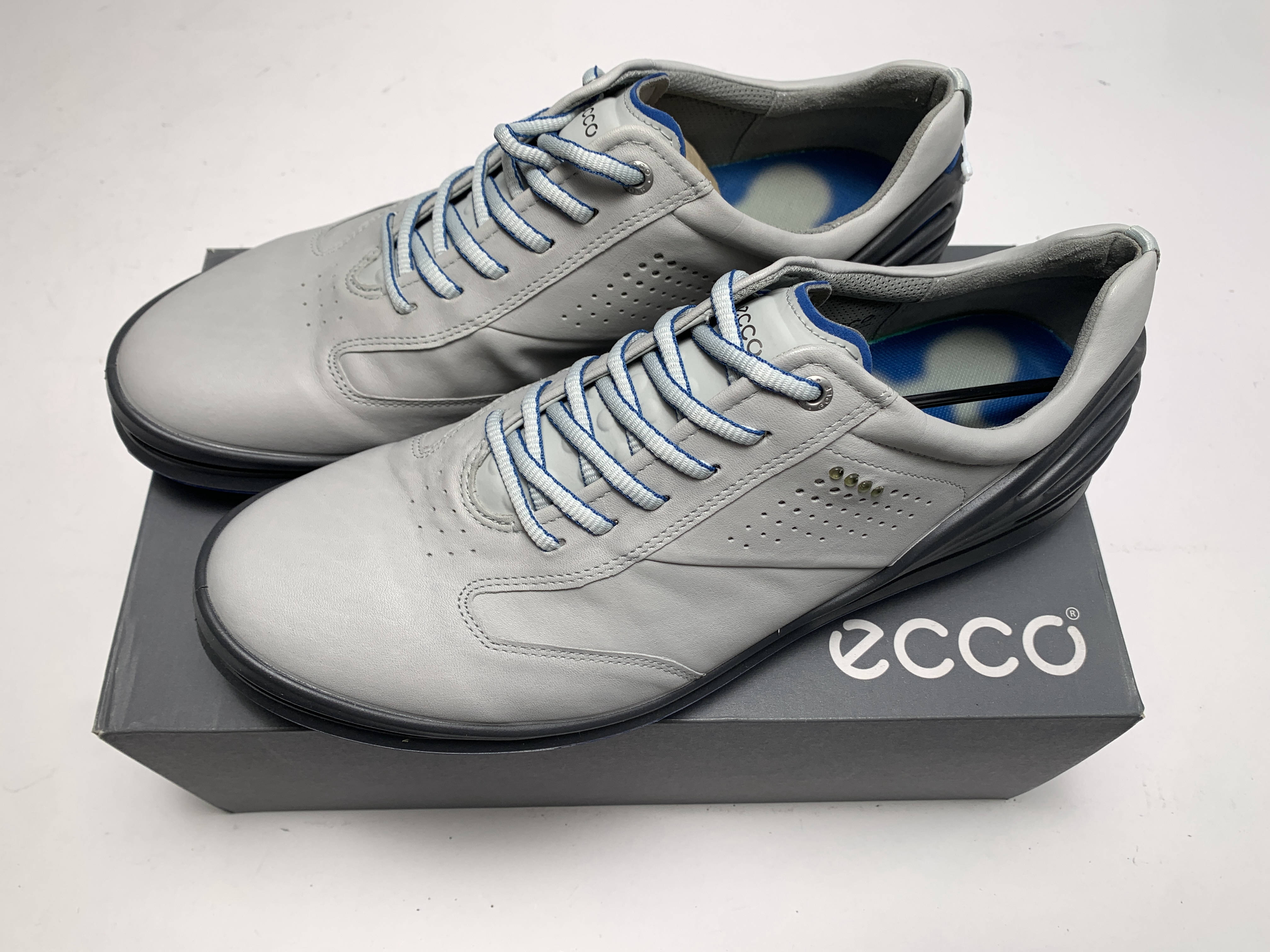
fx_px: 954
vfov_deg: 53.1
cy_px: 476
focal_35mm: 26
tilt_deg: -61.5
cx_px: 635
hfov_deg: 67.3
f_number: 1.8
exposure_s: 1/291
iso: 25
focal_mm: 4.25
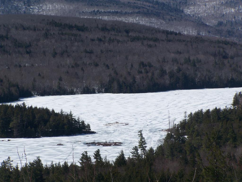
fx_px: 1181
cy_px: 91
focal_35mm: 169
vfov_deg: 8.8
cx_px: 121
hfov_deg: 11.7
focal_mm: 28
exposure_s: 1/640
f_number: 6.3
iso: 80
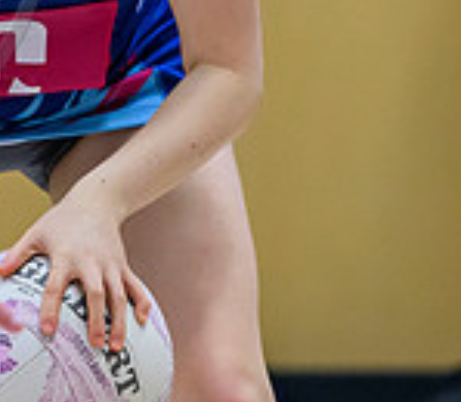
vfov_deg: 1.5
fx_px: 15256
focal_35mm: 1079
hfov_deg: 1.7
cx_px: 96
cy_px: -60
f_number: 3.2
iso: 3200
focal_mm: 200
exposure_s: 1/1000
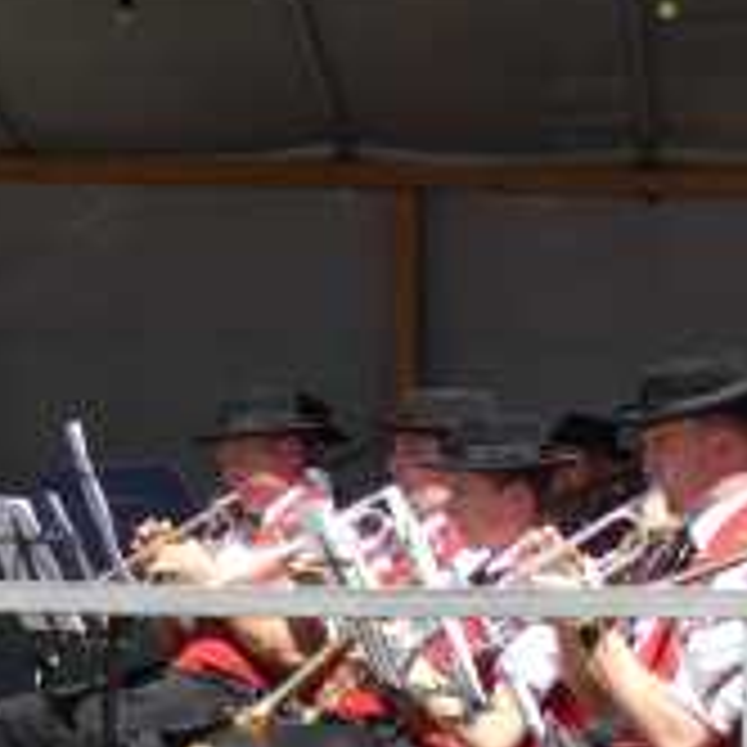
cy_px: 428
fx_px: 3272
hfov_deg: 12.9
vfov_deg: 13.0
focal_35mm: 134
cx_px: 720
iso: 80
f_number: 4.2
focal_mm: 11.3
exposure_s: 1/320
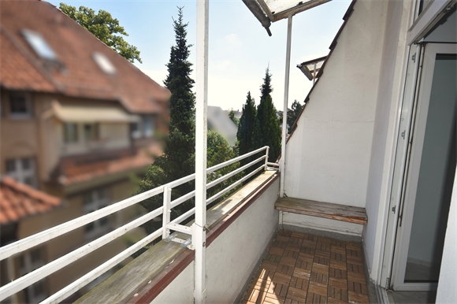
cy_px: 152
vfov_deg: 59.4
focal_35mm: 21
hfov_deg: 81.2
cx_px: 228
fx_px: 266
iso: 100
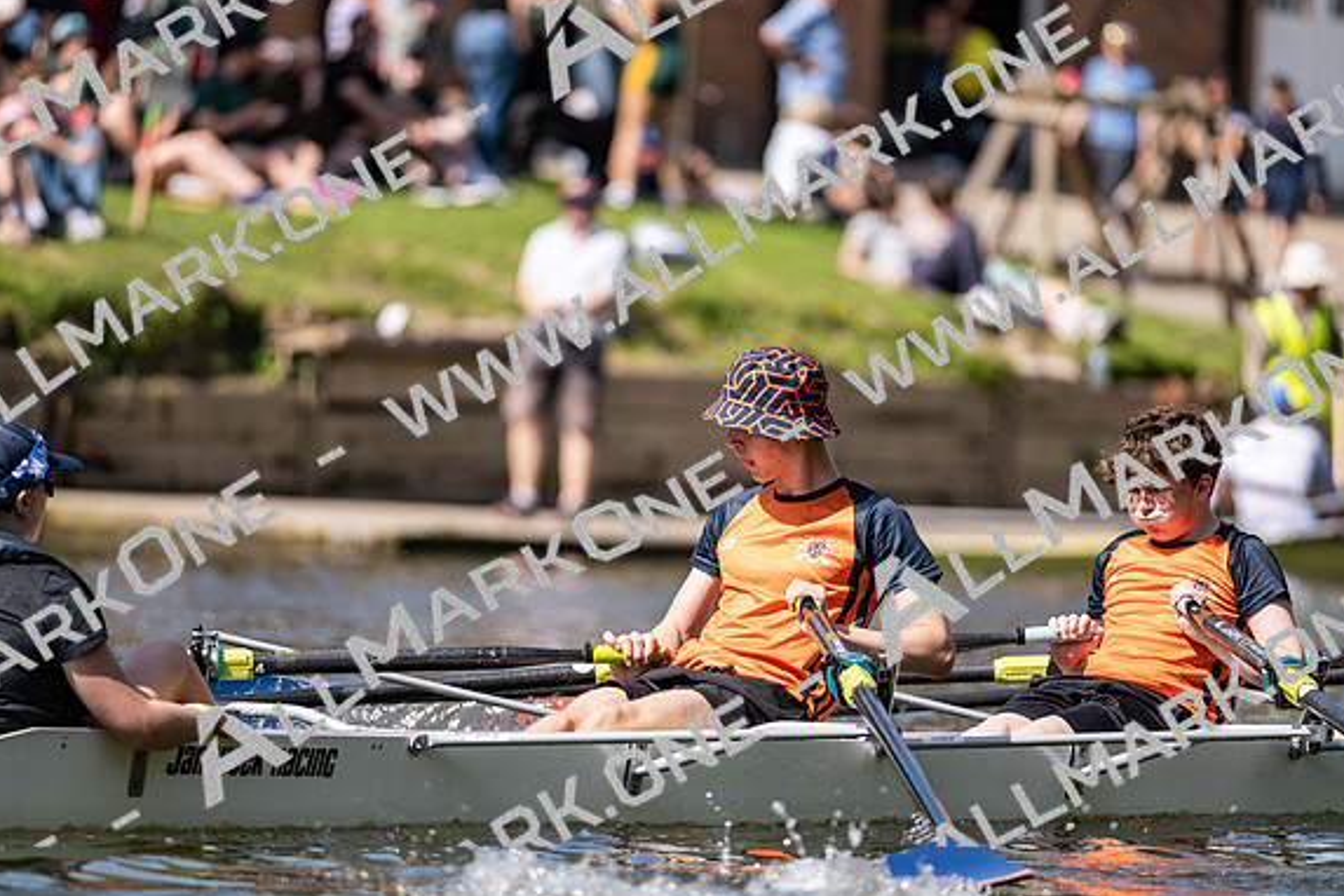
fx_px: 11348
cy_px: 444
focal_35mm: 304
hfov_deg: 6.8
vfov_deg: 4.5
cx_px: 673
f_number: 4
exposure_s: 1/3200
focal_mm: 300
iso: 500
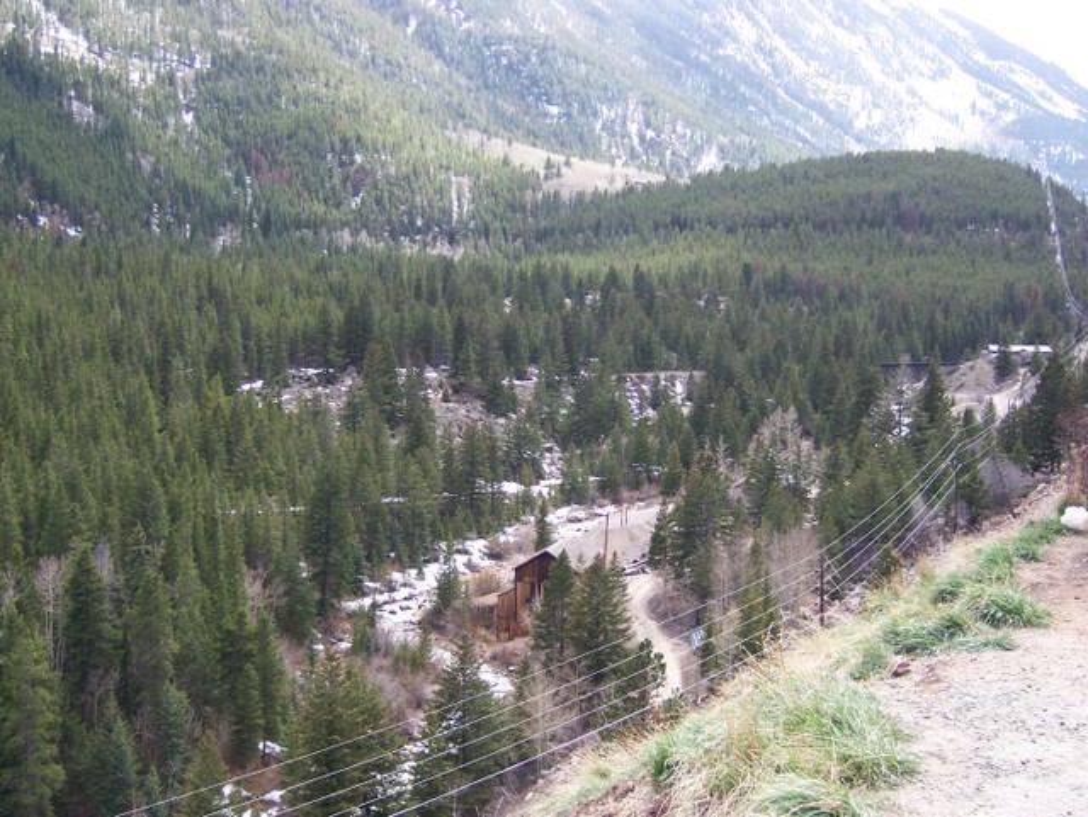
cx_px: 544
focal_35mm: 45
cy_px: 408
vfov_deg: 32.2
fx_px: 1415
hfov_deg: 42.0
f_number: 3.1
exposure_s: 1/320
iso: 160
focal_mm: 7.5
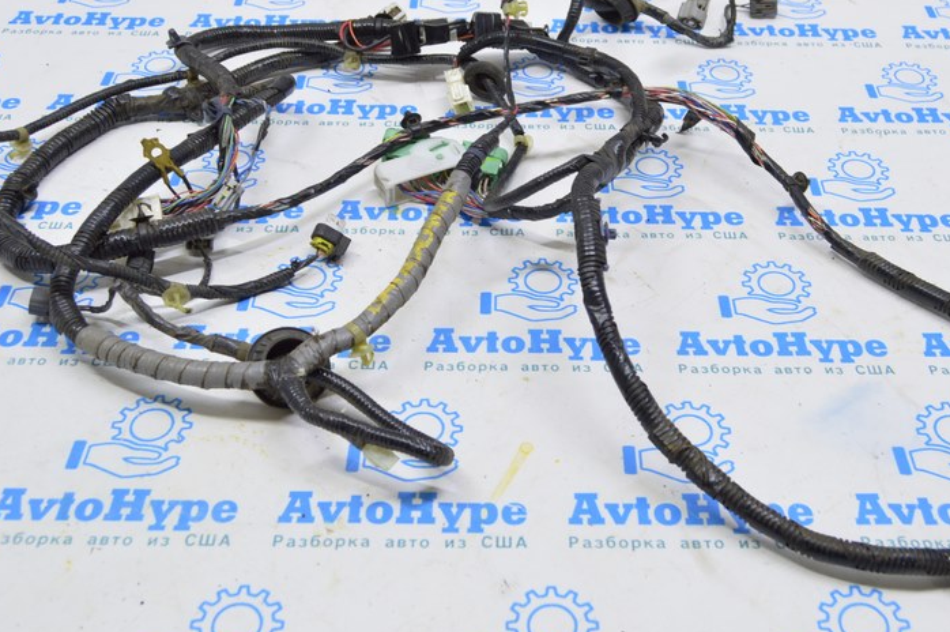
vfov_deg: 30.3
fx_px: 1160
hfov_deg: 44.5
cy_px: 240
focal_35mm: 44
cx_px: 529
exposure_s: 1/20
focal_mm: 20
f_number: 5.6
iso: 400
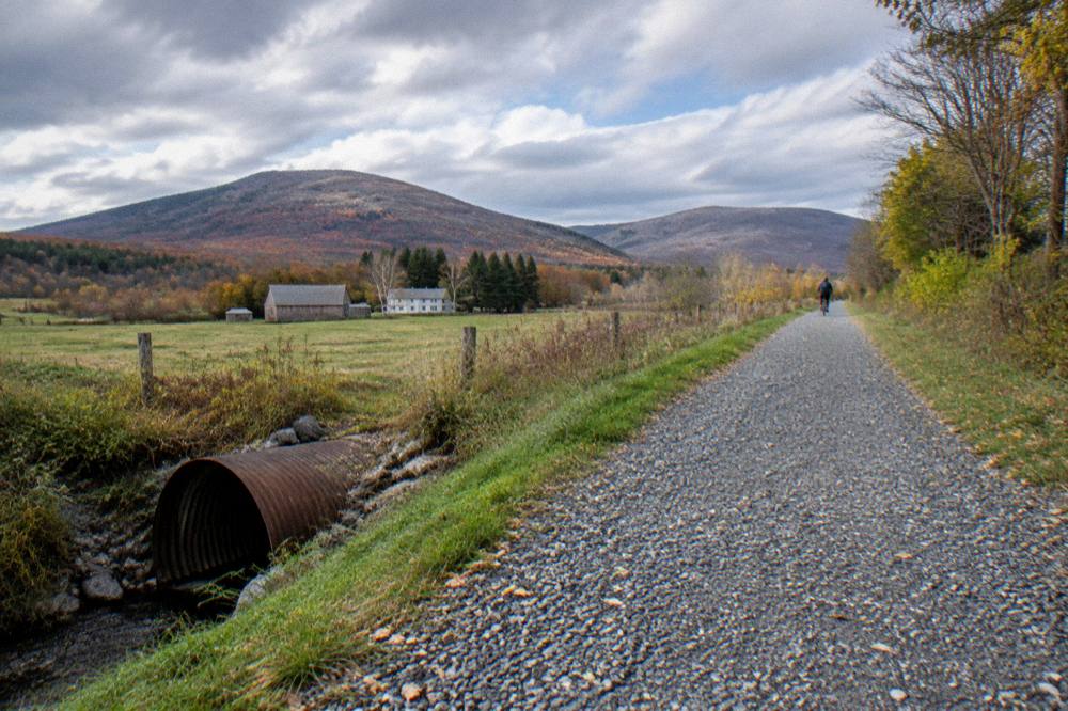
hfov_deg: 54.5
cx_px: 534
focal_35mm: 35
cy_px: 356
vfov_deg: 37.8
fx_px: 1038
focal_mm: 35
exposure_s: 1/400
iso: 500
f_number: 9
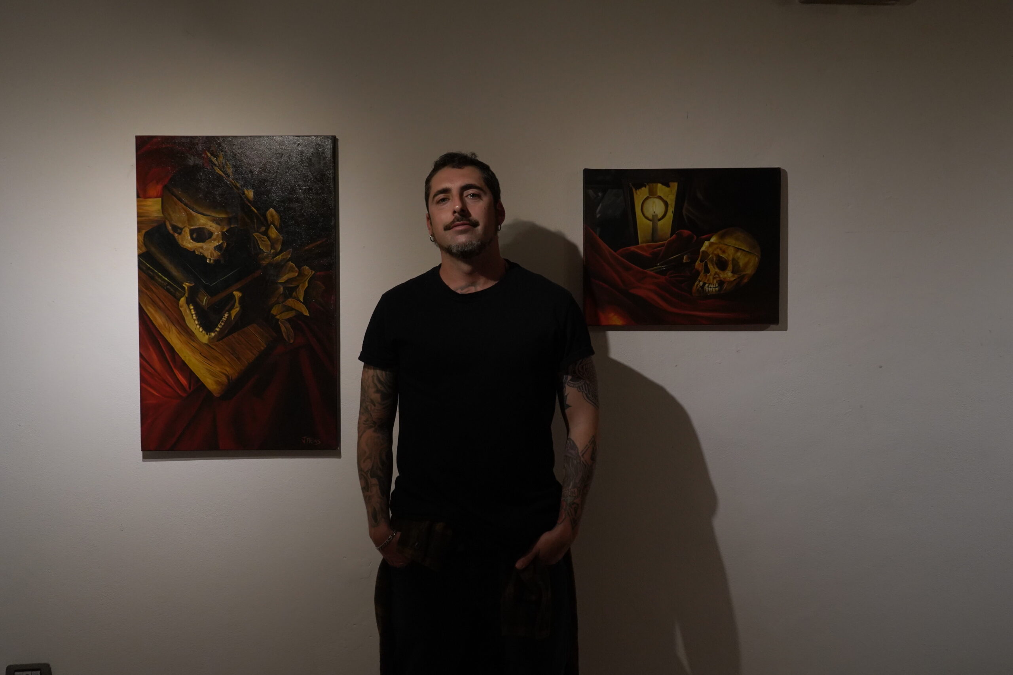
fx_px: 1041
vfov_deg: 35.9
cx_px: 506
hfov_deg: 51.9
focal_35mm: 37
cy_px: 338
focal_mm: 37
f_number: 4
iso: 3200
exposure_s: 1/400
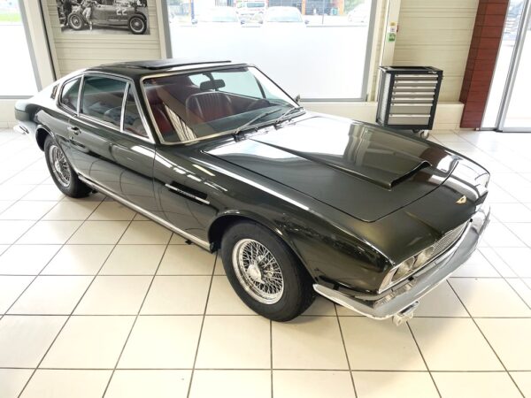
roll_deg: -0.4
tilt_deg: -24.6
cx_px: 266
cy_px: 199
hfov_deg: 67.3
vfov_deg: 53.1
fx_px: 399
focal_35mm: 26
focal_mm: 4.2
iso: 80
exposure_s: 1/100
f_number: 1.6
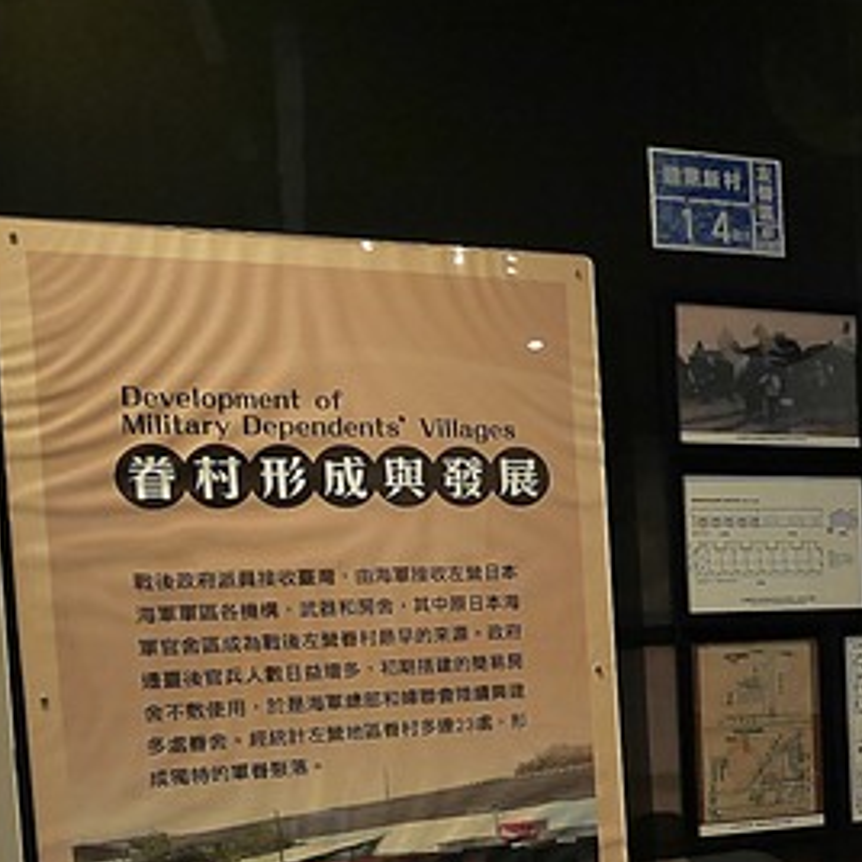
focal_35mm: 57
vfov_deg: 29.2
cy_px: 722
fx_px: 1606
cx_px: 1106
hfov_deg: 25.9
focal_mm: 12
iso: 1600
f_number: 4.5
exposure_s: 1/30
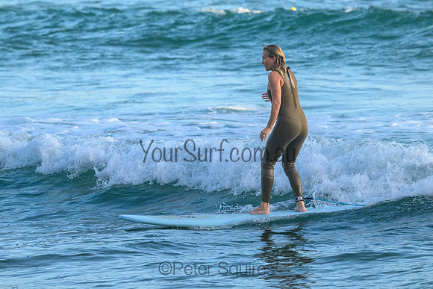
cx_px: 216
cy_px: 144
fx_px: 5293
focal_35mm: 440
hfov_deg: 4.7
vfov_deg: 3.1
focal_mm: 440
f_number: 11
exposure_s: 1/2000
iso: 4500
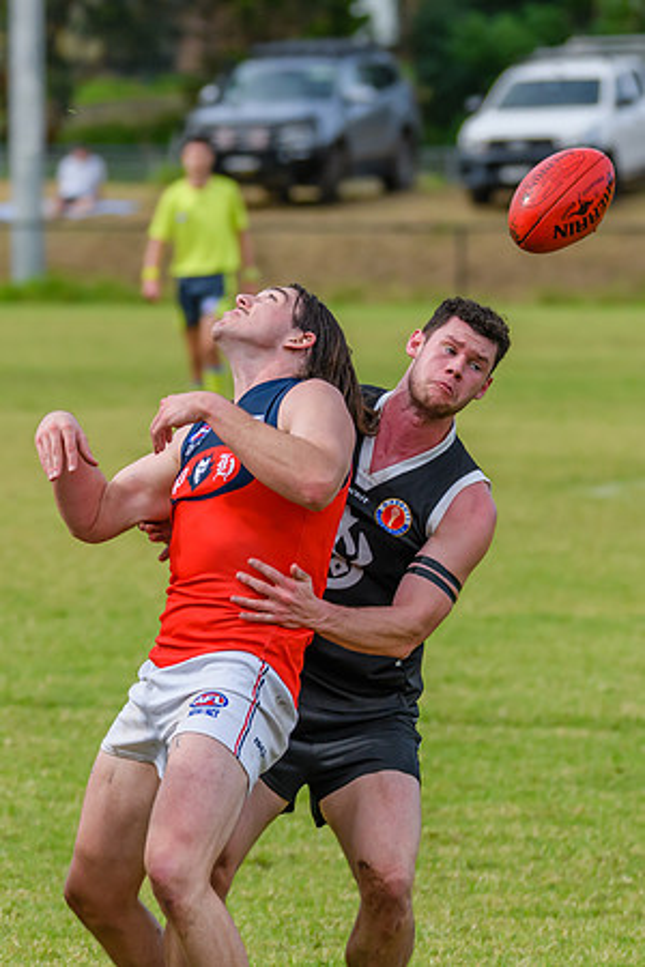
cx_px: 363
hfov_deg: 2.8
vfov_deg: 4.2
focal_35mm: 494
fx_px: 13268
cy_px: 313
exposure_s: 1/2000
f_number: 5.3
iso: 800
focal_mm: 240
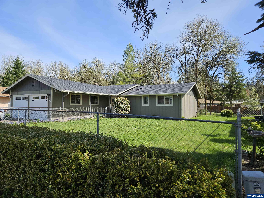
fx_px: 175
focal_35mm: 23
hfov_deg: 73.9
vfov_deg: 58.9
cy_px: 99
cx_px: 132
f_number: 1.8
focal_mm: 5.4
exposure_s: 1/1293
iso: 25
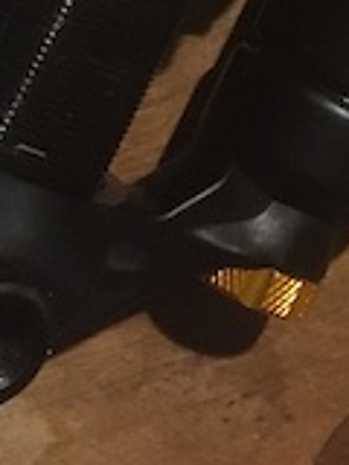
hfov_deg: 10.0
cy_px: -389
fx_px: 1949
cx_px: 448
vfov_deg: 12.4
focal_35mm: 145
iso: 250
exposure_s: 1/15
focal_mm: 4.15
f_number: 2.2
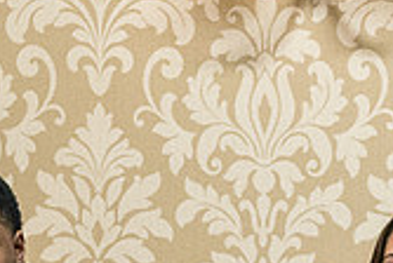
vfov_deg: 1.7
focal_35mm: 805
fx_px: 8803
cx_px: 398
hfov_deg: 2.6
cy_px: 440
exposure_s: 1/125
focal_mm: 155
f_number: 3.5
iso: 3200
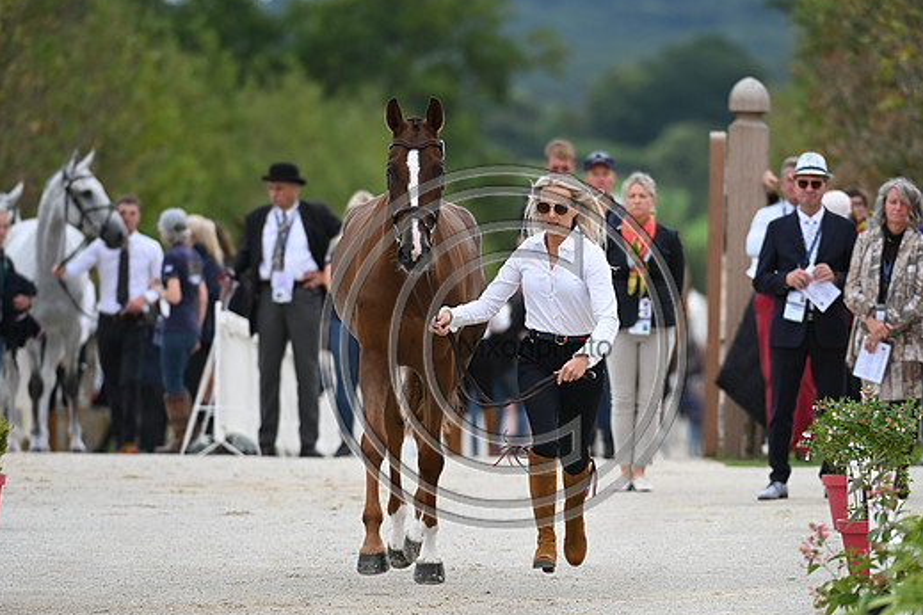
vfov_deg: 3.1
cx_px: 484
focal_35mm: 447
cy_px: 323
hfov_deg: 4.6
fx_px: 11460
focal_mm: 400
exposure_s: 1/1600
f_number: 5.6
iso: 500
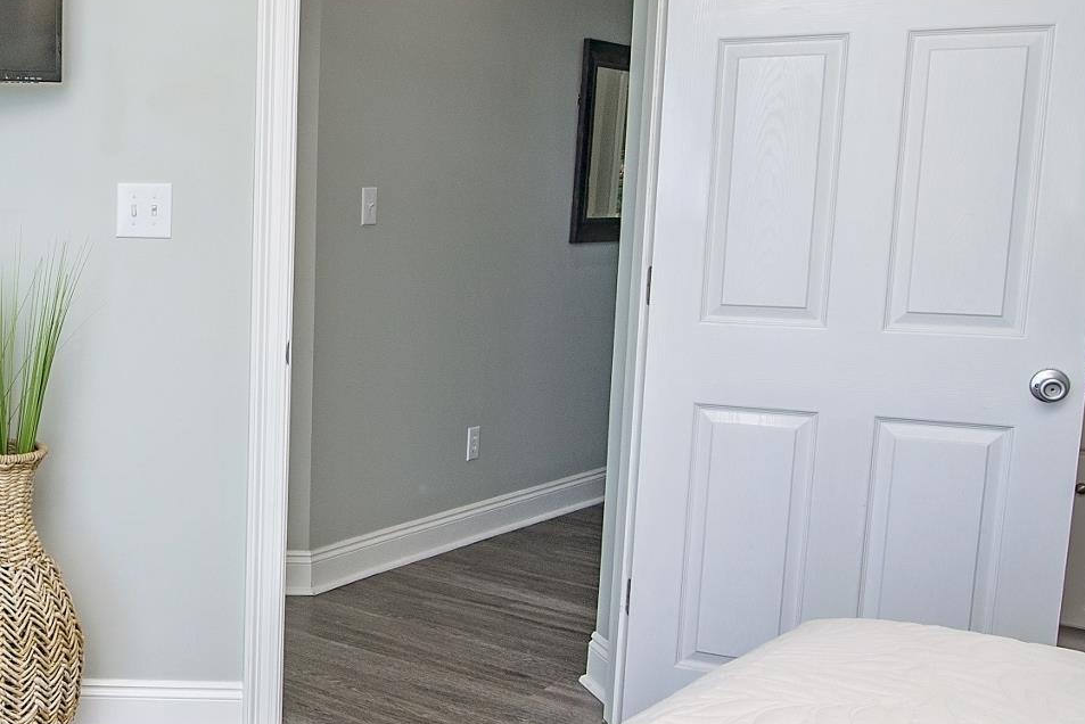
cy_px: 377
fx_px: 1296
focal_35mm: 43
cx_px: 91
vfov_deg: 31.2
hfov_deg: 41.5
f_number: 10
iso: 500
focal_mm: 16
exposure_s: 1/25
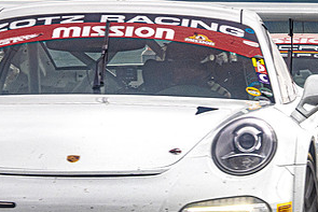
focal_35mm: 1773
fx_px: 15668
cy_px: 105
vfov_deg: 0.8
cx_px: 74
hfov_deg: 1.2
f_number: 9
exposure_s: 1/320
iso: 320
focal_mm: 420
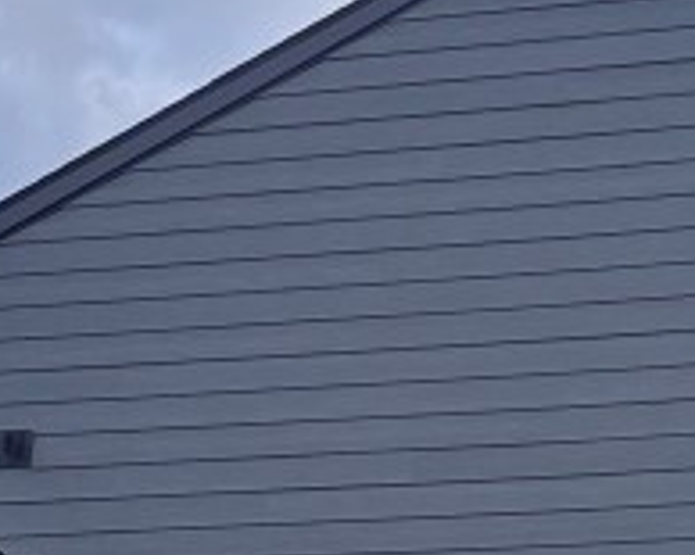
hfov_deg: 14.2
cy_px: 877
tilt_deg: +9.3
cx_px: 656
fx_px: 2755
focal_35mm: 134
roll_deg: -0.7
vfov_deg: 11.0
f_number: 1.6
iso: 125
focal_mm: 5.96
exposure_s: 1/121
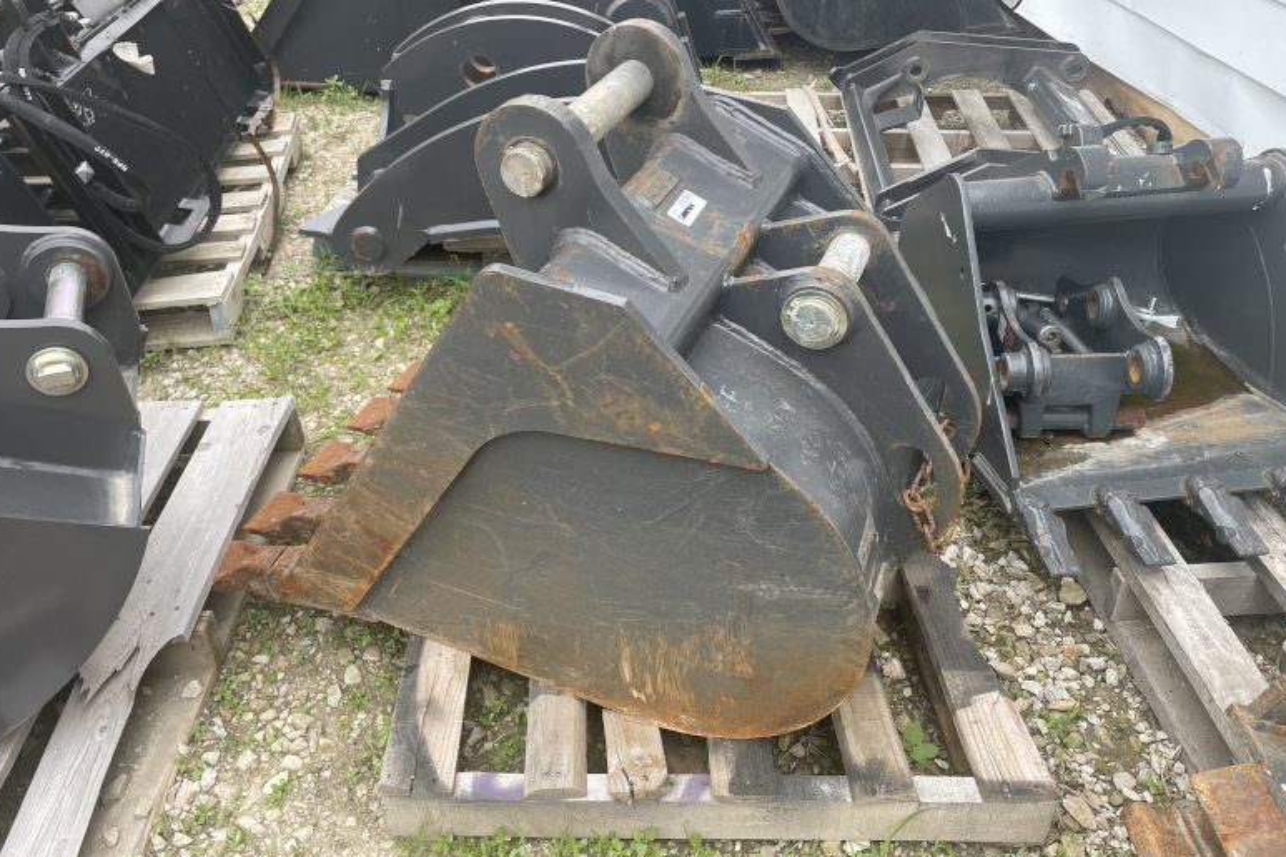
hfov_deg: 65.5
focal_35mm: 28
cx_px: 641
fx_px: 1000
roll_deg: -1.7
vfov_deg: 46.2
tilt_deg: -32.2
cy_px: 364
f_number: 1.6
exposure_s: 1/438
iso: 32
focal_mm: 4.2
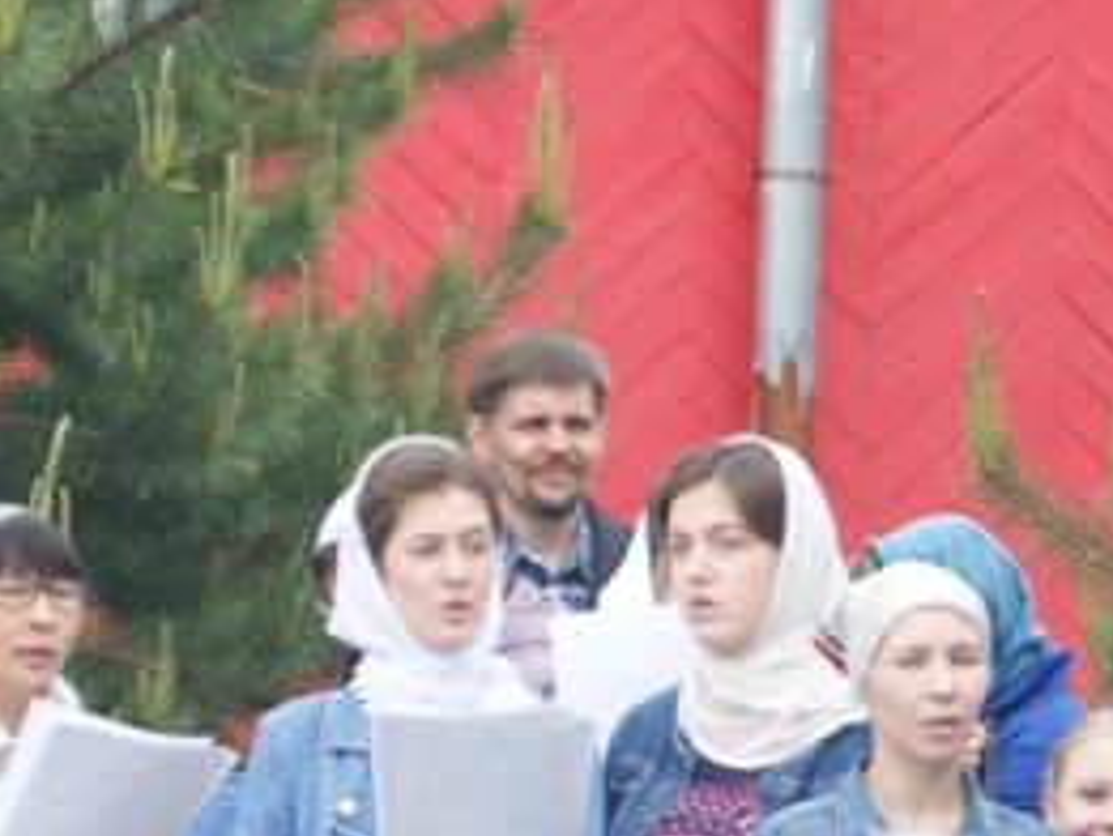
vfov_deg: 4.8
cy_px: 859
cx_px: 1156
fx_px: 10000
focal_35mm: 311
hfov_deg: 6.3
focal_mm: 55
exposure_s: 1/100
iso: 100
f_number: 6.3
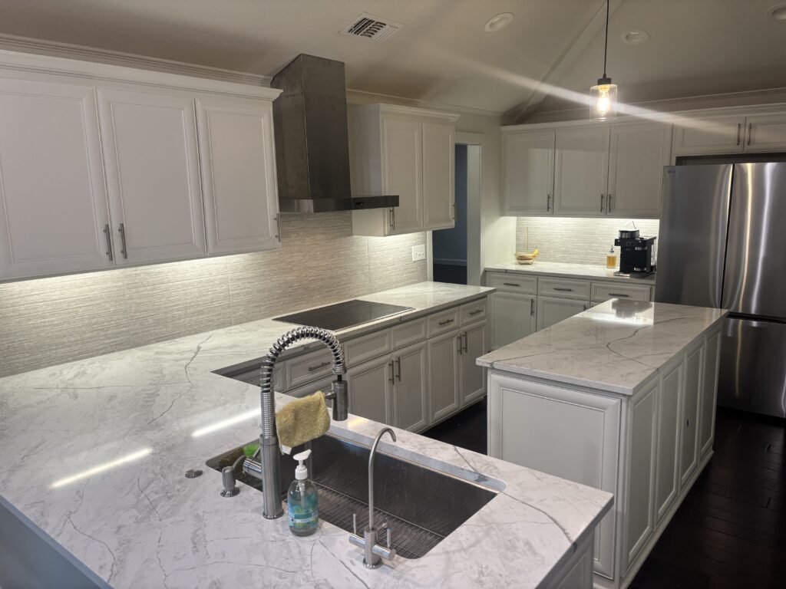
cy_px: 294
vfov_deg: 53.1
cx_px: 393
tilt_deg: -11.1
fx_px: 590
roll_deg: +1.2
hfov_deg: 67.3
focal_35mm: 26
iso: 100
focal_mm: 5.96
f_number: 1.6
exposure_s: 1/120
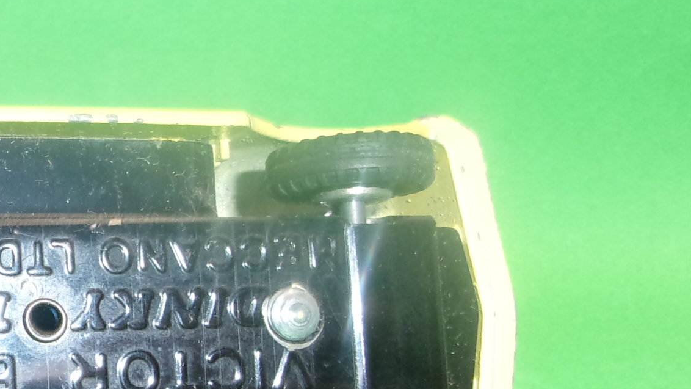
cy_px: 305
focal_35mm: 69
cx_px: -82
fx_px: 1264
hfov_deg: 27.7
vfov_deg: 17.4
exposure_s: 1/34
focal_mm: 5.1
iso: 200
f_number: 3.9
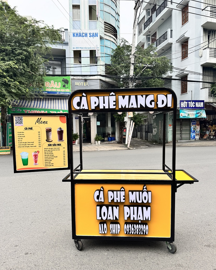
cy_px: 146
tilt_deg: -5.0
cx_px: 107
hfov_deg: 54.9
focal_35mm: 26
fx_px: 208
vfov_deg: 65.9
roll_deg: +1.7
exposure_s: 1/802
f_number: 1.78
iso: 80
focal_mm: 6.76
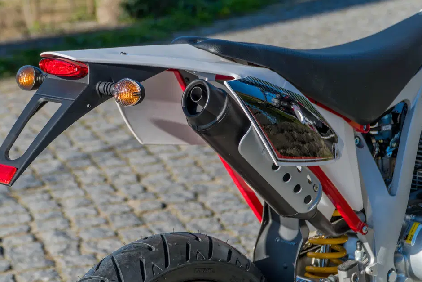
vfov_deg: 14.0
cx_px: 179
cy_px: 111
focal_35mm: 98
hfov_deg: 20.9
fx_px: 1145
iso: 100
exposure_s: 1/1250
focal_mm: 51
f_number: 4
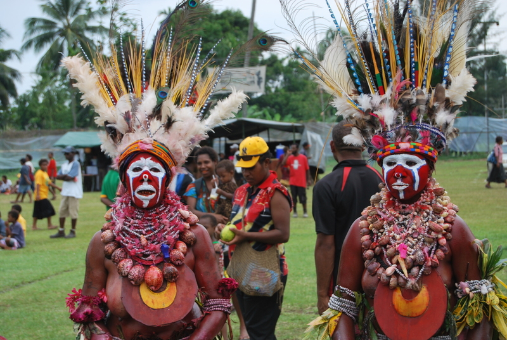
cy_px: 170
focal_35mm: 82
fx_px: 1164
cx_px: 254
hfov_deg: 24.6
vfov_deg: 16.6
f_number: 6.3
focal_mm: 55
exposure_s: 1/160
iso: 100
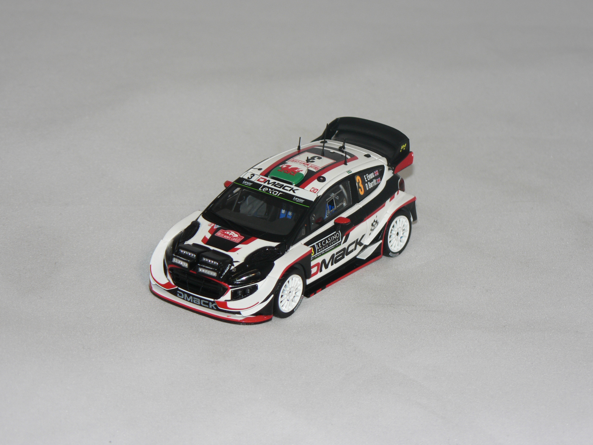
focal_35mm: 144
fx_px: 2467
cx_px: 296
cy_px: 222
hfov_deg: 13.7
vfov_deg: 10.3
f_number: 3.2
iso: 80
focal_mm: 24.1
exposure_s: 1/60
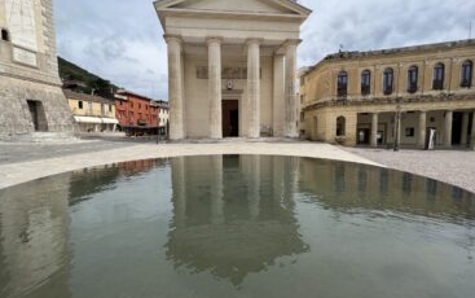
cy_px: 148
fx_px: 194
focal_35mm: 15
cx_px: 228
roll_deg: +0.7
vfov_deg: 74.9
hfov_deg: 101.4
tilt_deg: -4.2
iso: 32
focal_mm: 1.57
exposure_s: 1/1754
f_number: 1.8
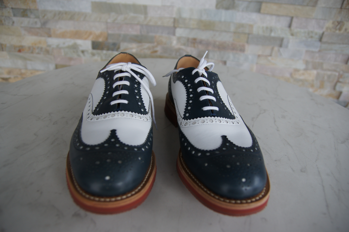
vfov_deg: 50.4
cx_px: 174
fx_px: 247
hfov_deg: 70.5
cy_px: 116
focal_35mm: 26
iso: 200
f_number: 2.8
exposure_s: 1/250
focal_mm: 17
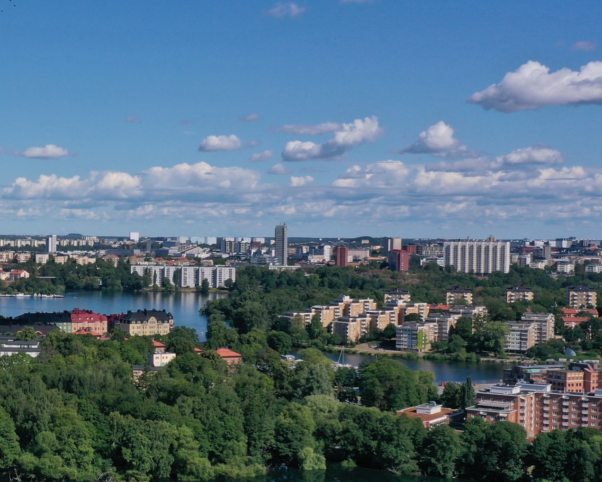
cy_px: 270
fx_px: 1194
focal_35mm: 67
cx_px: -85
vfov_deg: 22.8
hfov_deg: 25.8
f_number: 5.6
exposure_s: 1/1000
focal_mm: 10.26
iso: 100
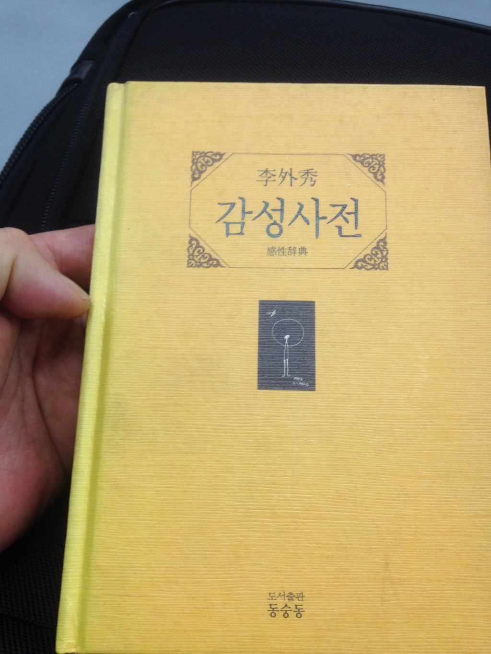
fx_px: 624
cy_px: 327
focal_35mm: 33
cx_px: 246
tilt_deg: -64.5
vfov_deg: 55.3
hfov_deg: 43.0
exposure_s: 1/20
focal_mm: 4.12
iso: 80
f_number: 2.4
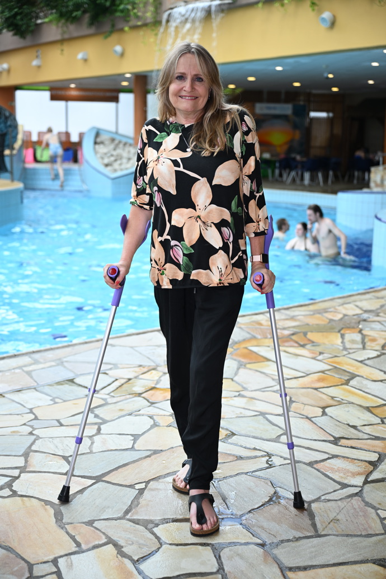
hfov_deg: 29.2
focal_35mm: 46
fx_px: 740
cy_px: 290
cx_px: 193
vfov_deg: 42.7
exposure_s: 1/500
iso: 500
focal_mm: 46
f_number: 2.8
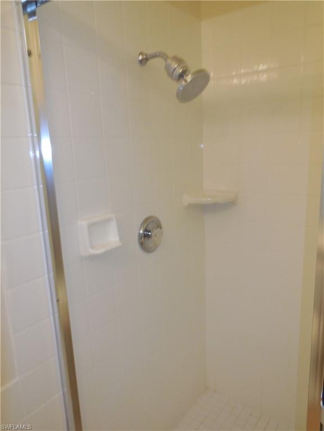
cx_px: 162
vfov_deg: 69.4
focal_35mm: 25
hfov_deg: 54.9
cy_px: 216
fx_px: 312
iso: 200
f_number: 3.1
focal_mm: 4.5
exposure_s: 1/30
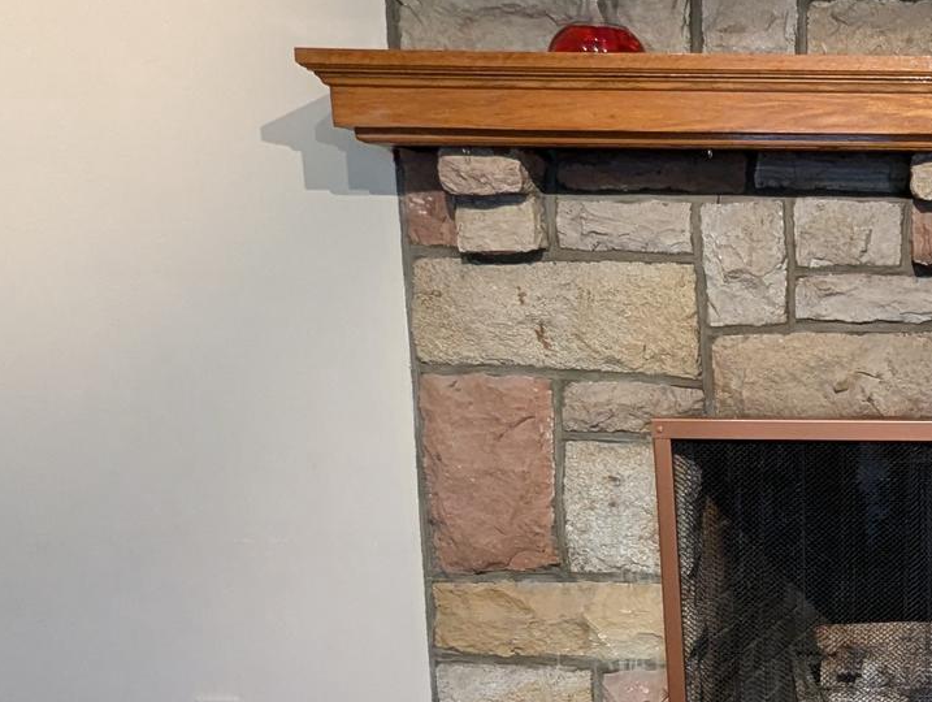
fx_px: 998
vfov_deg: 38.6
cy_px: 411
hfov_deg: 40.3
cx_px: 1029
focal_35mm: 37
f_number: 2.2
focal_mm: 1.95
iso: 130
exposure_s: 1/24
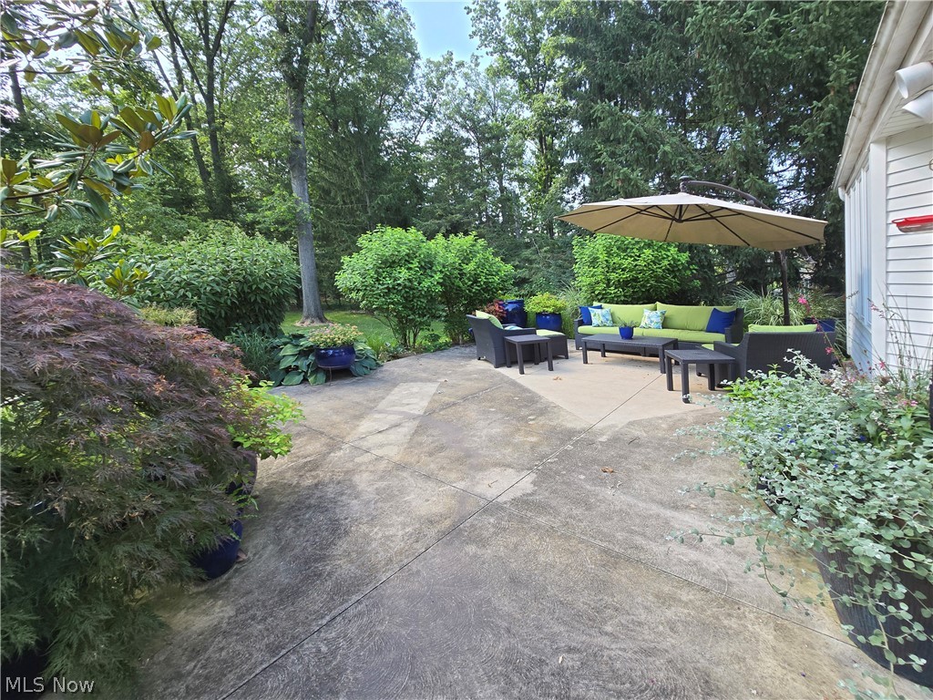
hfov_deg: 106.2
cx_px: 466
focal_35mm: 13
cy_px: 350
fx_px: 350
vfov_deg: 89.9
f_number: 2.2
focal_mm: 2.2
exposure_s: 1/222
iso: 50
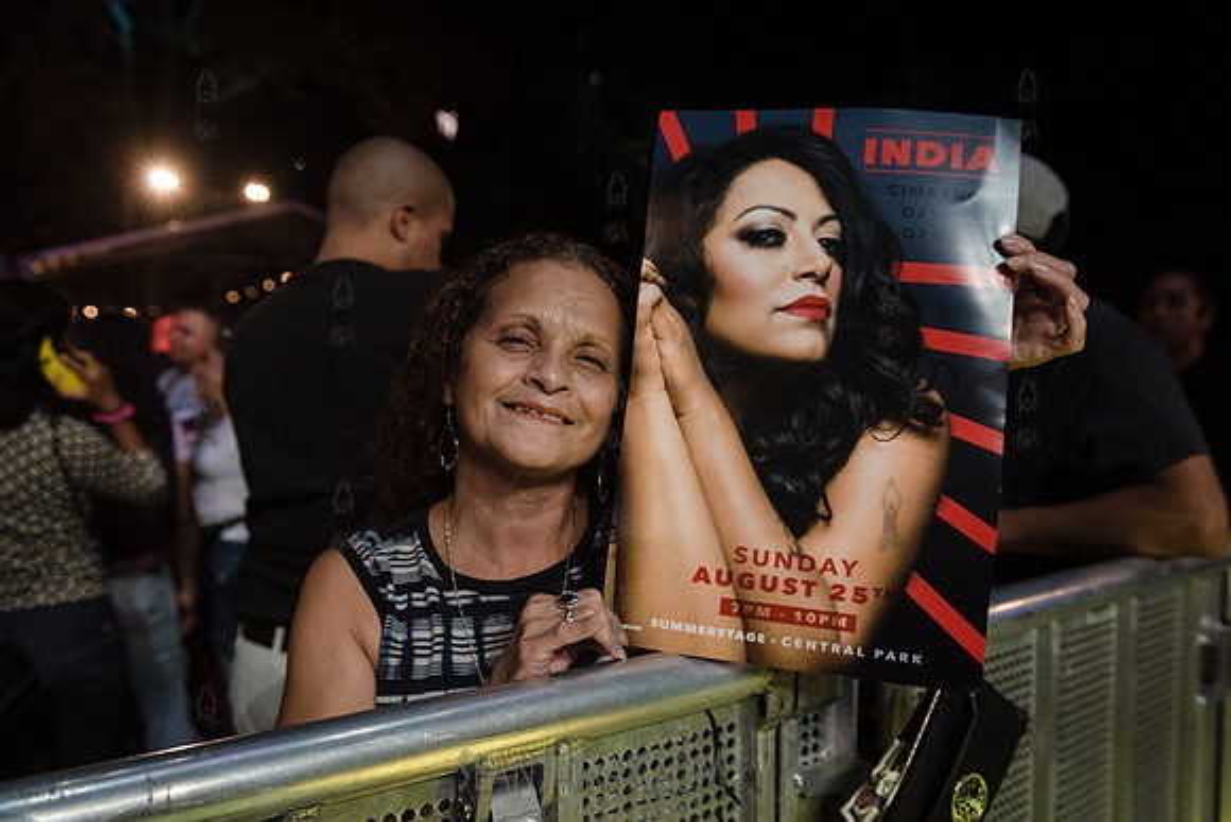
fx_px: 992
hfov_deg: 63.6
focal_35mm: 29
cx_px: 616
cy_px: 411
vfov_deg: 45.0
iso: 2500
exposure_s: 1/640
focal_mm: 29
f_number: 4
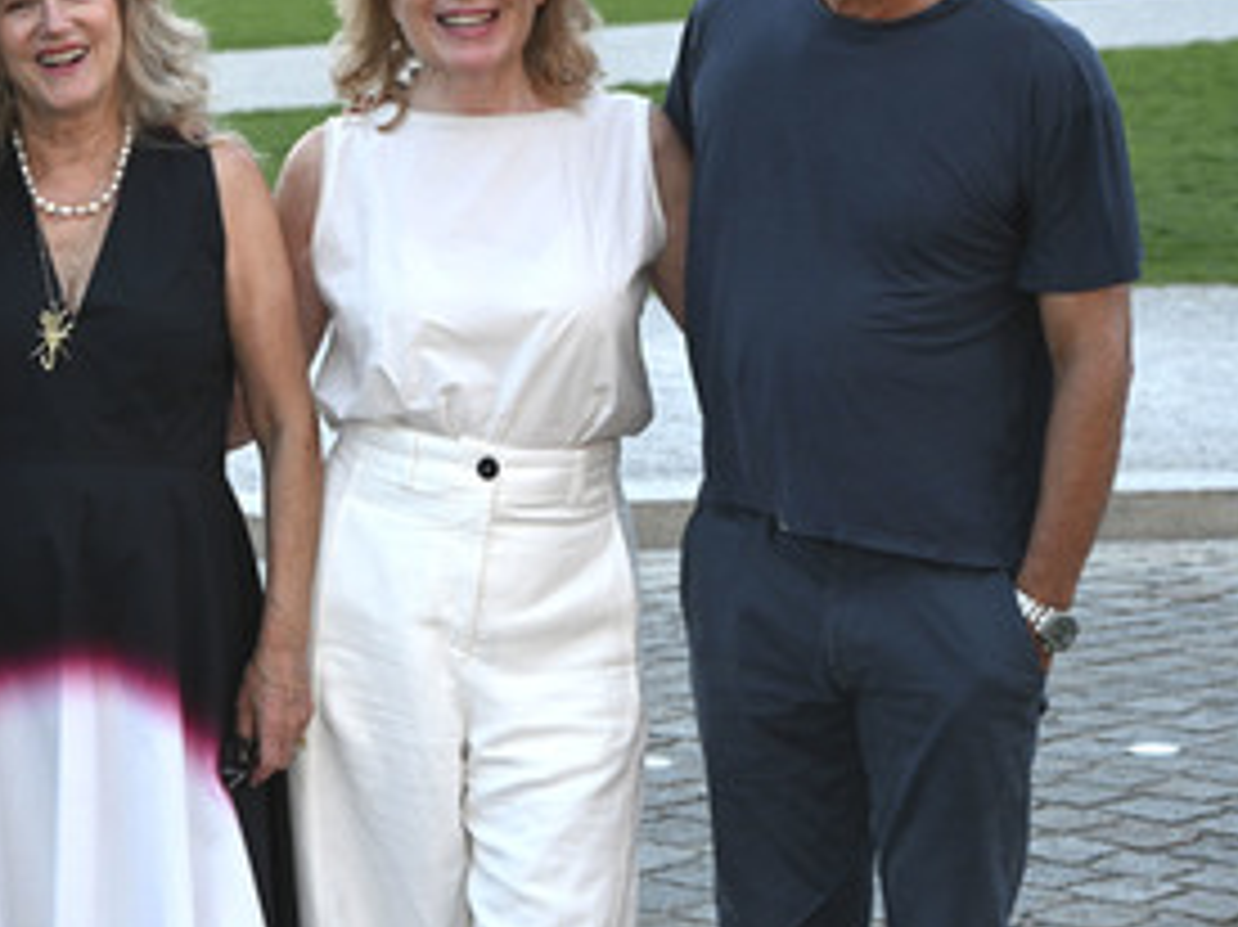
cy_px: 261
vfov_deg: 11.7
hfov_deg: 15.6
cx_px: 313
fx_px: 4504
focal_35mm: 126
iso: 3200
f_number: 6.3
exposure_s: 1/160
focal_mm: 80
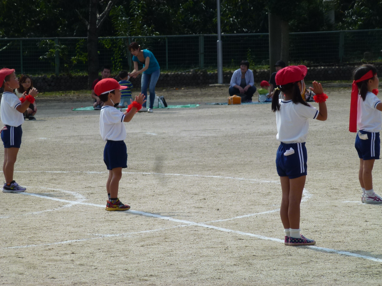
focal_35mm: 232
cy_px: 143
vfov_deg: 6.4
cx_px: 191
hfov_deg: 8.5
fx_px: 2560
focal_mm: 41.5
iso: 100
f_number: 5.6
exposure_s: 1/800
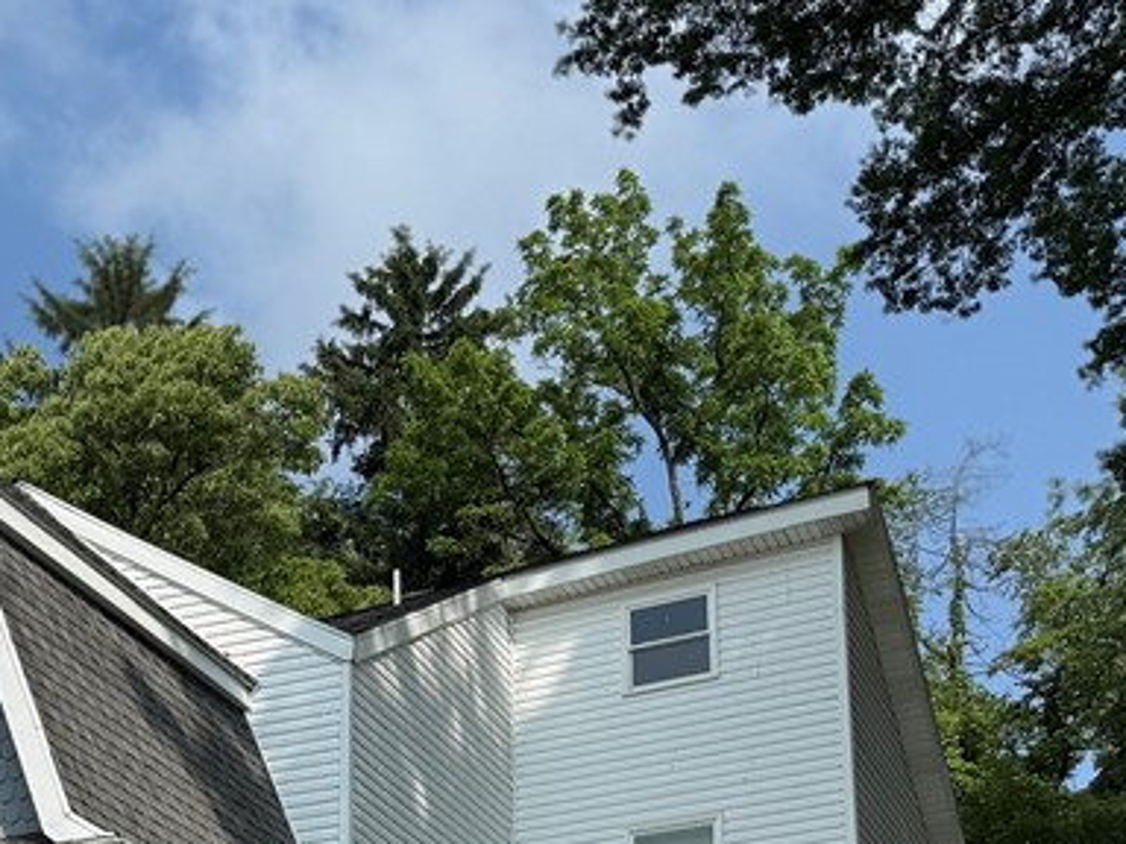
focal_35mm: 64
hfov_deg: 29.2
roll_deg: -1.6
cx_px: 132
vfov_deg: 21.5
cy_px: 982
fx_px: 2082
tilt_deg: +15.4
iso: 80
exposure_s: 1/5714
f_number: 1.78
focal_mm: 6.76
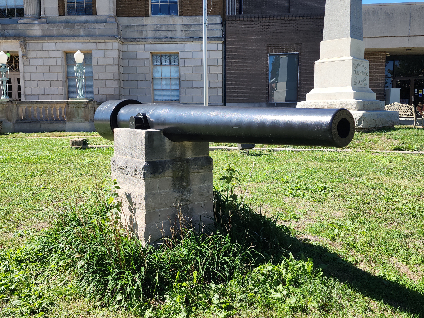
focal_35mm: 23
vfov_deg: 58.9
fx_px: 282
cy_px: 159
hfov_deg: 73.9
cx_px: 212
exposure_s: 1/526
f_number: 1.8
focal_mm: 6.4
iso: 12
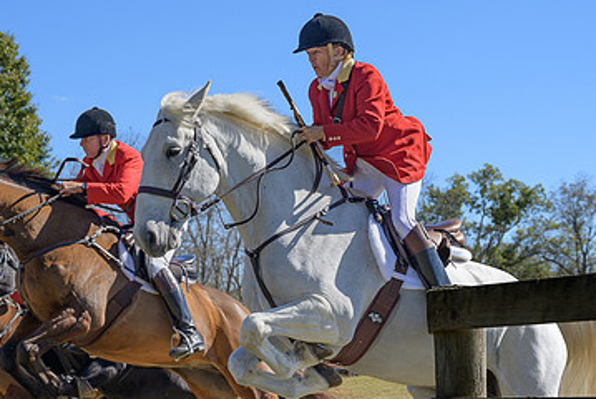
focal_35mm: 80
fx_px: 1325
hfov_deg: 25.2
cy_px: 260
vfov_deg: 17.1
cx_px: 191
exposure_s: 1/800
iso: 200
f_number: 5.6
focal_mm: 41
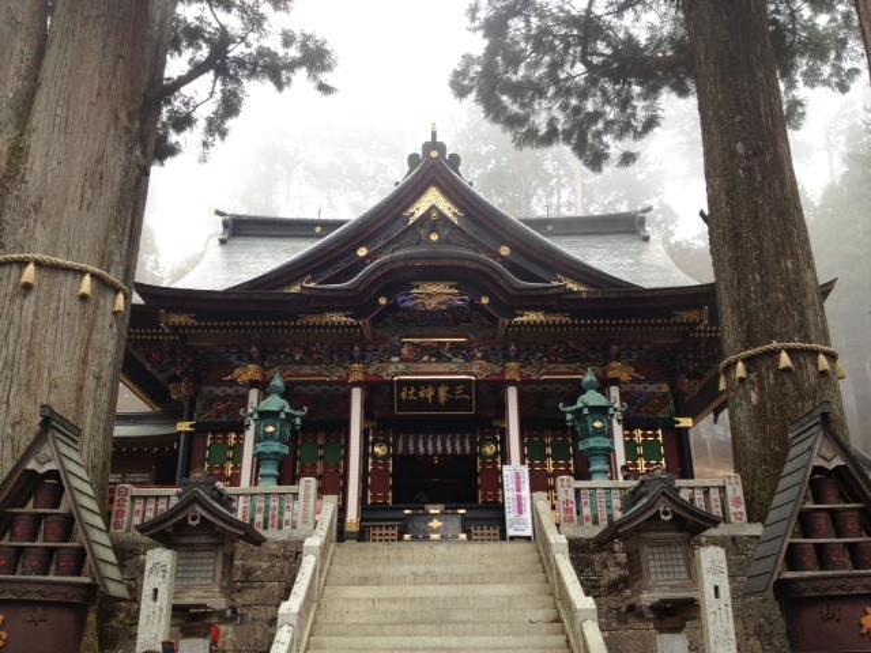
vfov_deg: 40.7
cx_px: 436
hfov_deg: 52.6
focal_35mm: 35
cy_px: 326
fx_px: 881
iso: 50
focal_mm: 4.28
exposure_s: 1/218
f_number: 2.4
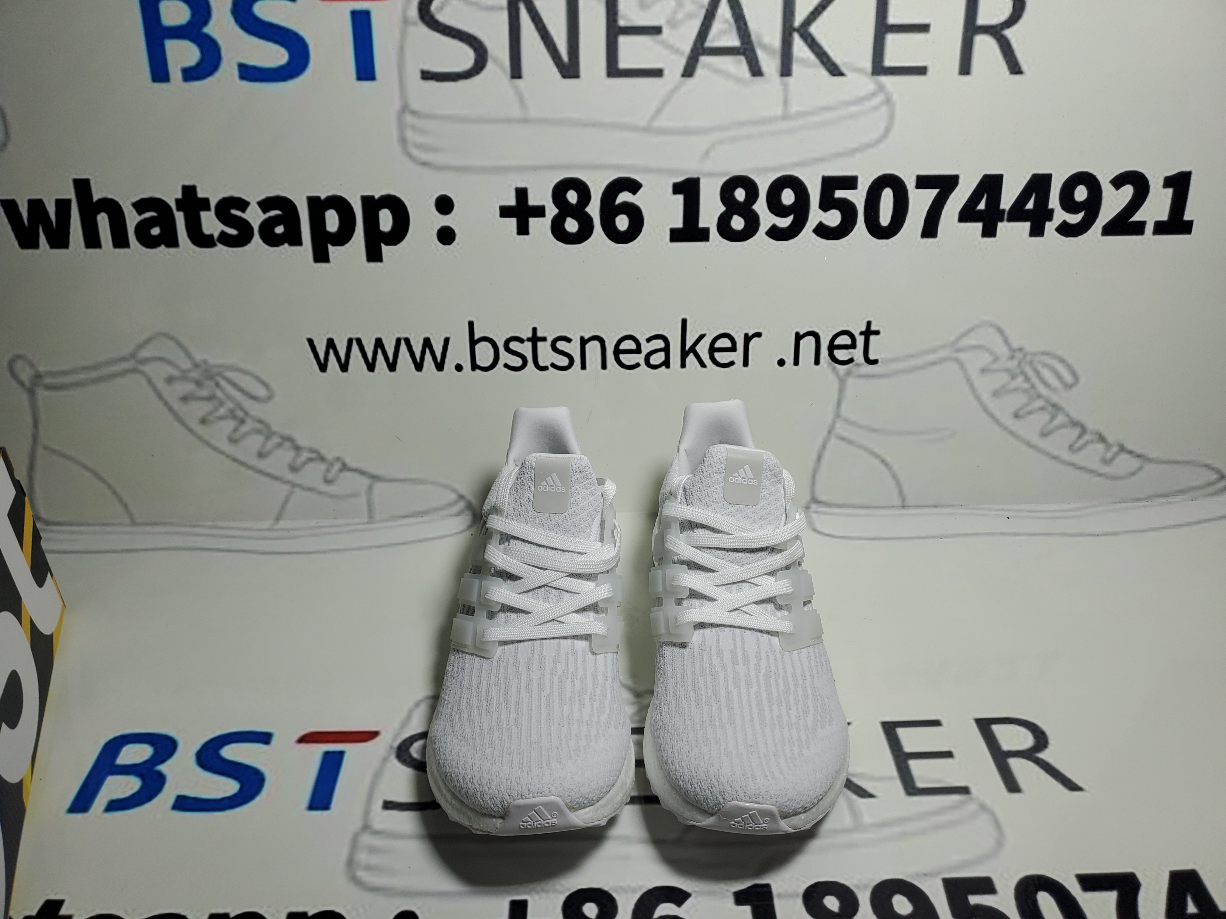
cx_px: 613
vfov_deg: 53.1
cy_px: 460
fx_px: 921
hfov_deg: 67.3
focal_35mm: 26
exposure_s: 1/897
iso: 50
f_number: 1.5
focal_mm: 4.3
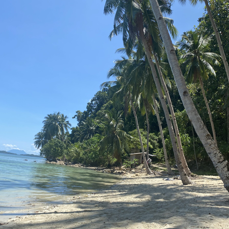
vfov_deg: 49.7
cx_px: 115
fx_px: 247
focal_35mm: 33
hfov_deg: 49.7
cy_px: 122
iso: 32
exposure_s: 1/2105
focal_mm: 4.25
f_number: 1.8
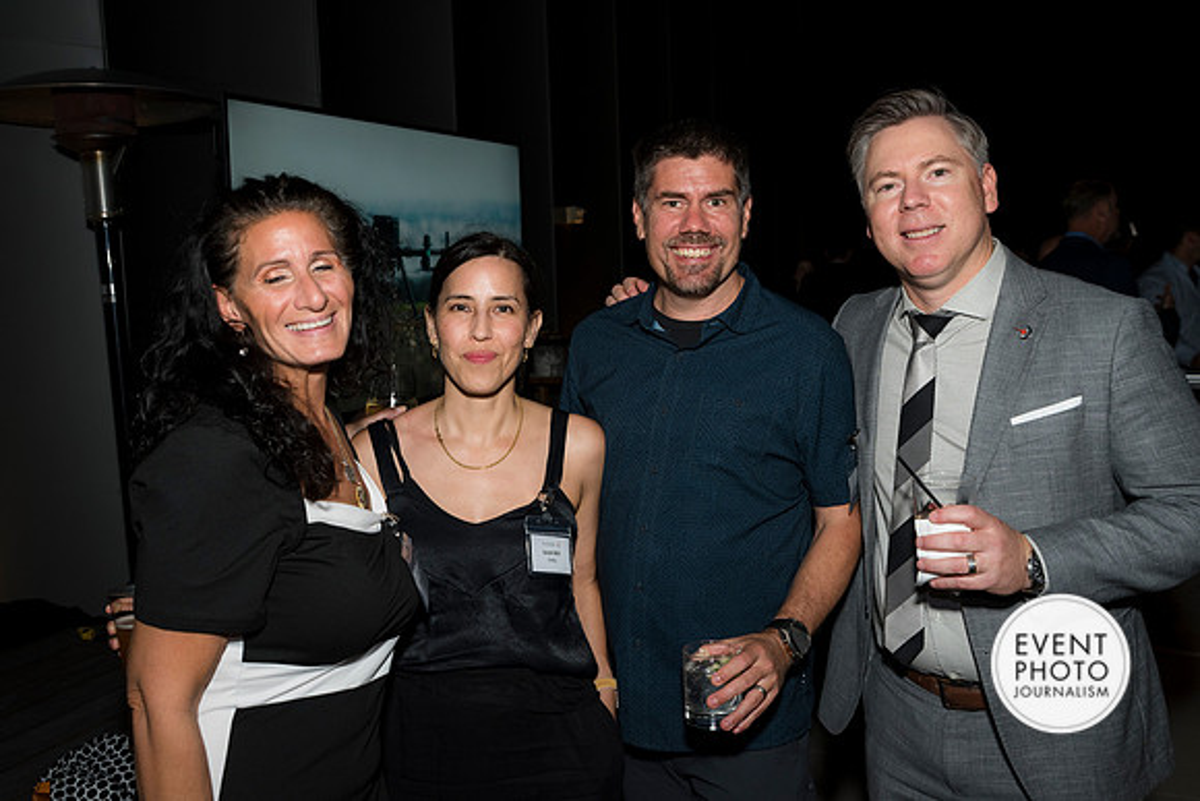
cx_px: 600
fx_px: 1167
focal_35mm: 35
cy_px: 400
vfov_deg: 37.9
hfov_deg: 54.4
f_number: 5.6
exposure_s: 1/125
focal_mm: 35
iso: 800
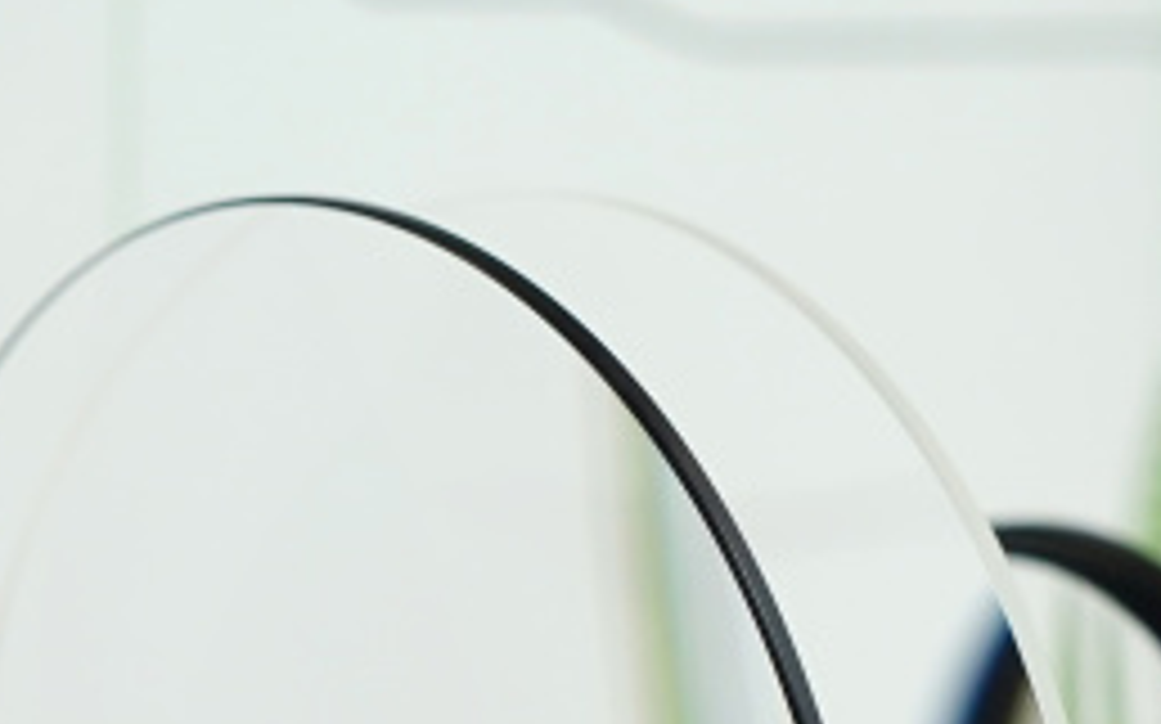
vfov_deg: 8.1
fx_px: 5124
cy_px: 322
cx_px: 976
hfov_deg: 12.9
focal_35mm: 162
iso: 640
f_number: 5
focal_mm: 40
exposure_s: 1/320
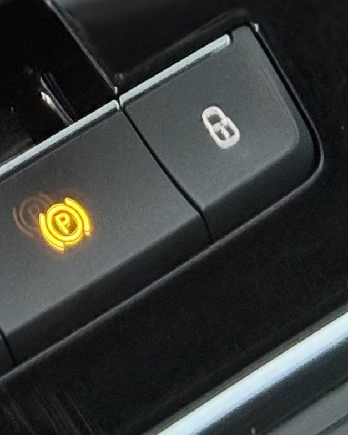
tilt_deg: -42.9
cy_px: -558
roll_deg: -3.1
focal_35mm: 241
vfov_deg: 7.6
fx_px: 3103
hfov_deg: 6.3
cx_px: -295
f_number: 1.78
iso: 500
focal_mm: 6.76
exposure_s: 1/40
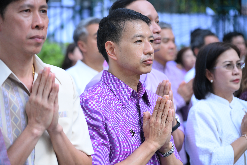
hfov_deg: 19.5
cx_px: 124
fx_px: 720
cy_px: 82
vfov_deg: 13.0
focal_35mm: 105
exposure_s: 1/2000
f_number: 4
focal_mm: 105
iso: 3200
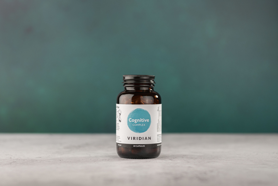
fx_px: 579
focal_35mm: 75
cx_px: 139
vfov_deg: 18.2
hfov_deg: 27.0
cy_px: 93
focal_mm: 50.3
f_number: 3.2
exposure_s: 1/250
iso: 100
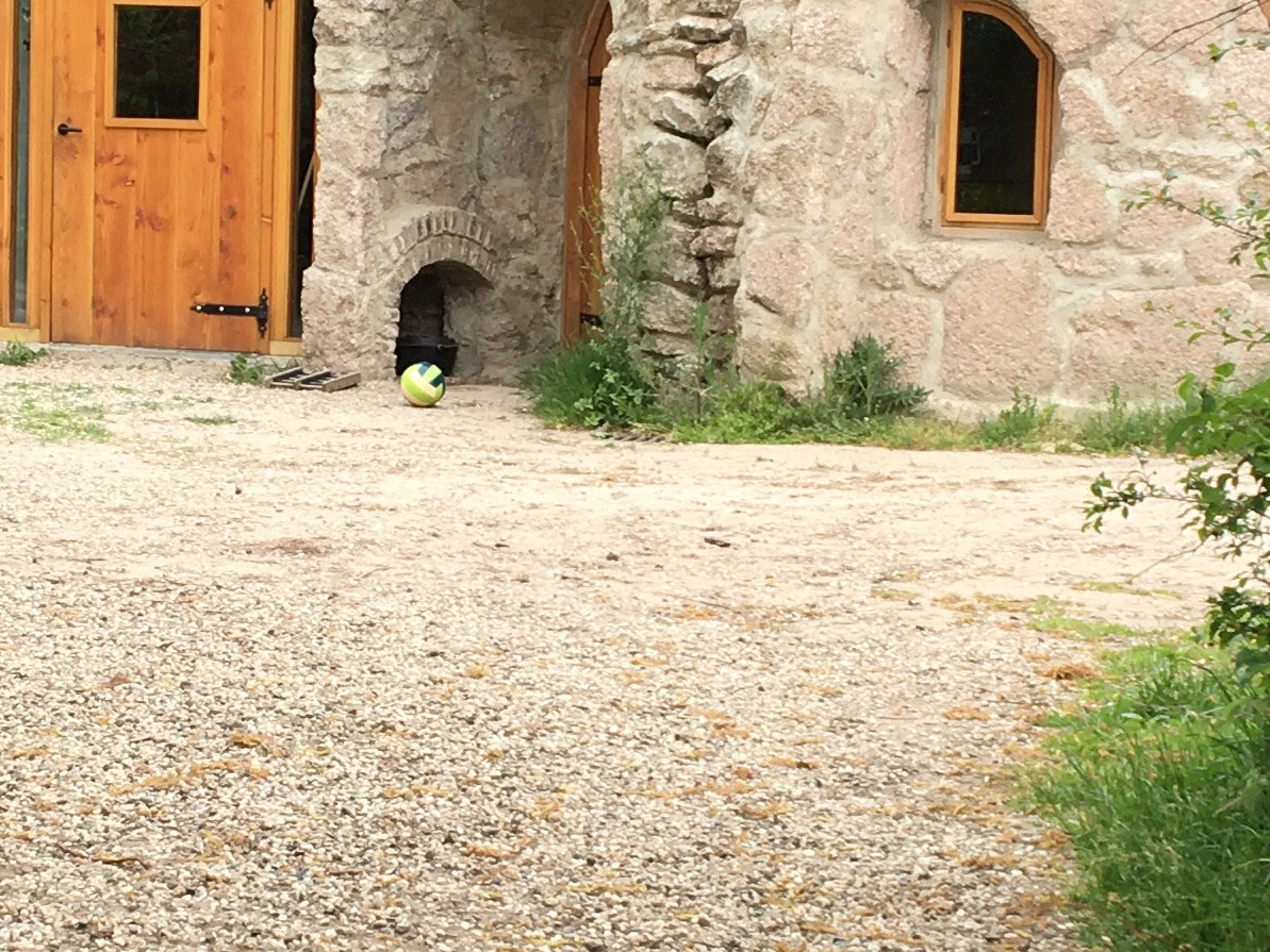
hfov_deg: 20.0
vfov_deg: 15.1
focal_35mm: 98
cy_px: 492
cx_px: 558
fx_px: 3596
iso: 25
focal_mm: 4.15
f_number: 2.2
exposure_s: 1/218
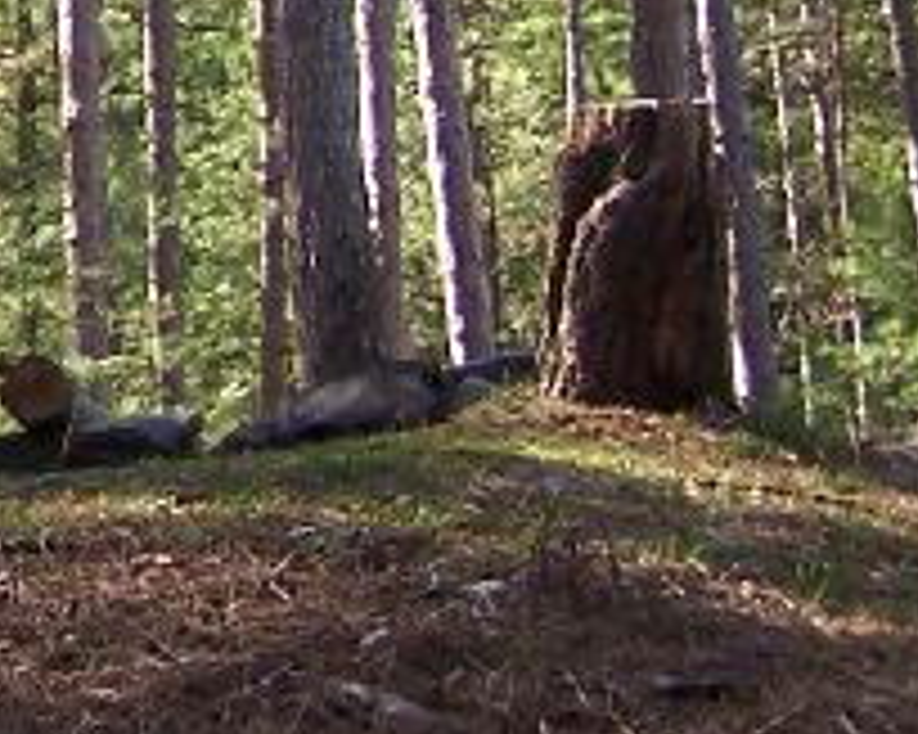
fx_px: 5051
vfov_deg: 8.2
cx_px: -1044
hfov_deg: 9.5
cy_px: -194
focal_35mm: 186
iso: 80
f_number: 2.8
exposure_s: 1/160
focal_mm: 6.3
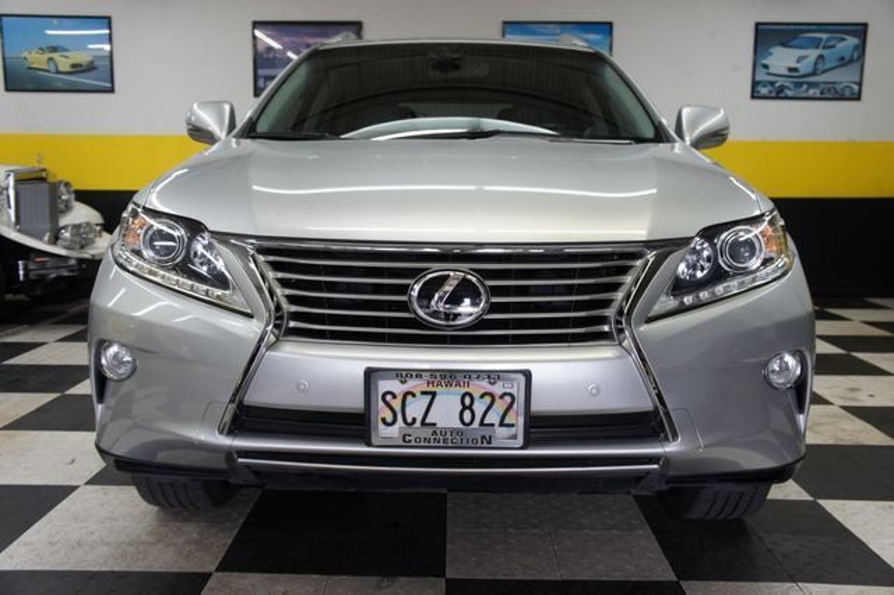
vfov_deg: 39.9
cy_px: 298
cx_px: 447
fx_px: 819
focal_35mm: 33
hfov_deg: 57.2
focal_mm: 22
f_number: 4
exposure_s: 1/40
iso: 200
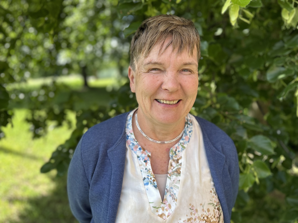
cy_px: 112
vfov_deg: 53.1
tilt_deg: -10.2
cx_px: 149
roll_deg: +2.4
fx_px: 224
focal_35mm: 26
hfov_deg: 67.3
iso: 50
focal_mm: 5.7
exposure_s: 1/705
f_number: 1.5
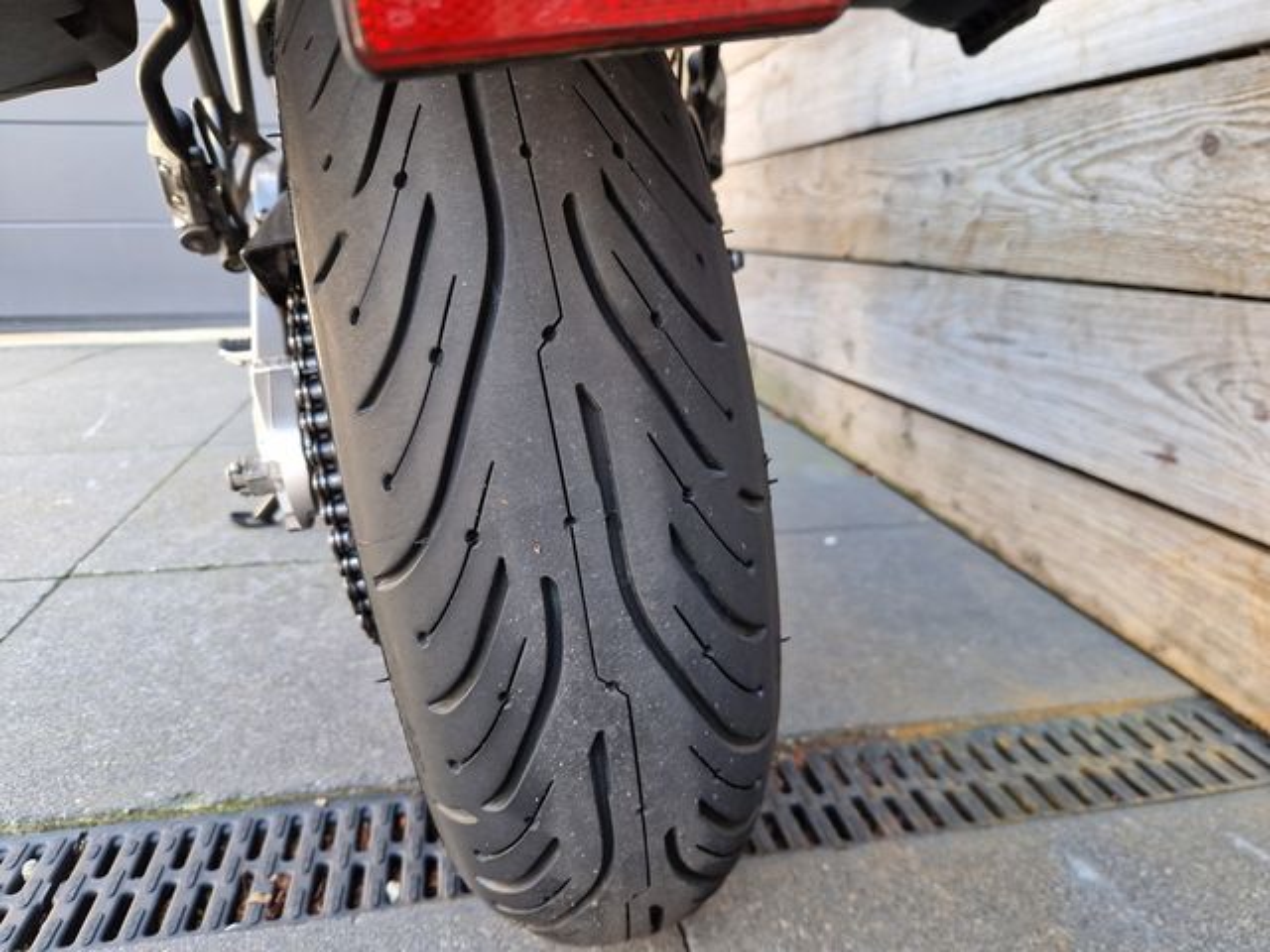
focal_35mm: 23
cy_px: 476
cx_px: 635
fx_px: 844
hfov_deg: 73.9
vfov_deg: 58.9
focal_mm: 5.4
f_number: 1.8
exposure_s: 1/180
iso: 125
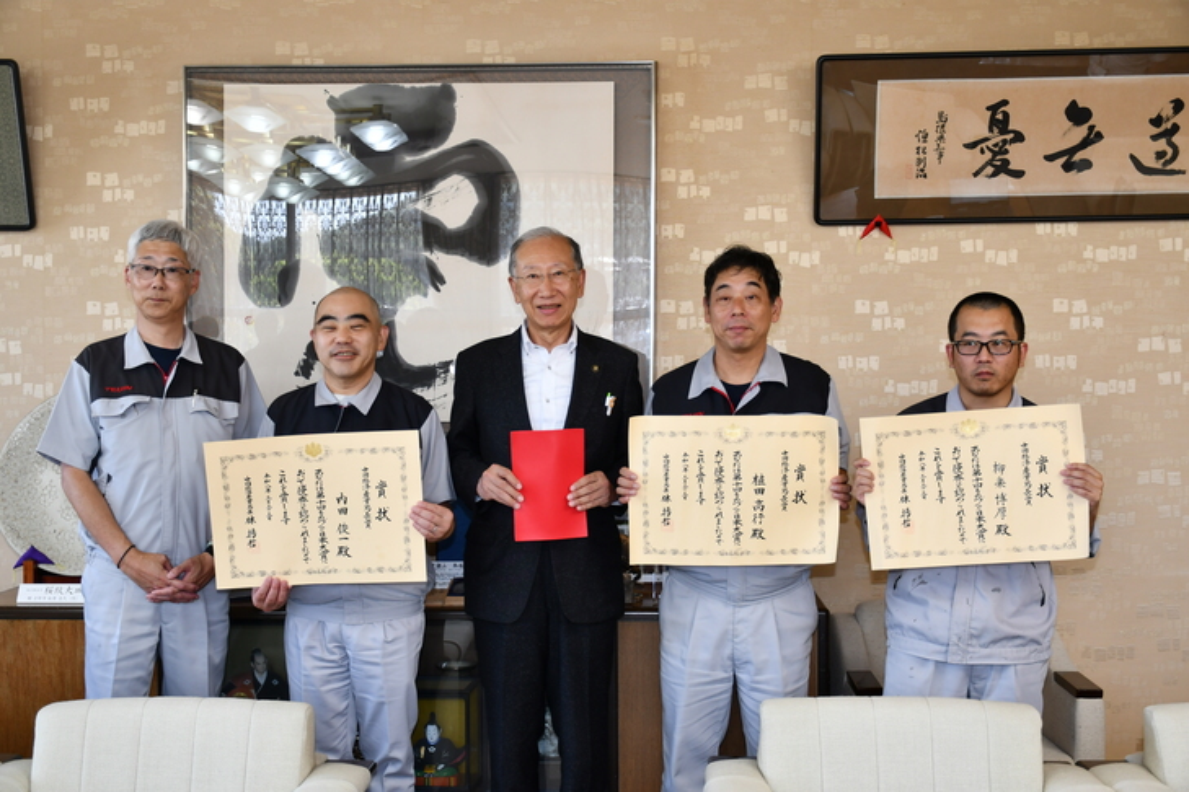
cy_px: 396
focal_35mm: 45
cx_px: 594
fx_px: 1486
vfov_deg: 29.9
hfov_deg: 43.6
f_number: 4
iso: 320
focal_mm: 30
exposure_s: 1/60
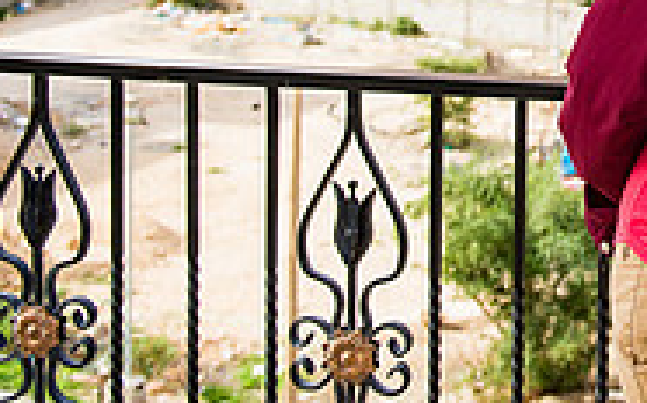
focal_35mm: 92
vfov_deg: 13.5
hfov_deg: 20.3
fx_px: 1621
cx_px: 884
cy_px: -172
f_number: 2.8
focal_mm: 29
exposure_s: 1/2500
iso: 200
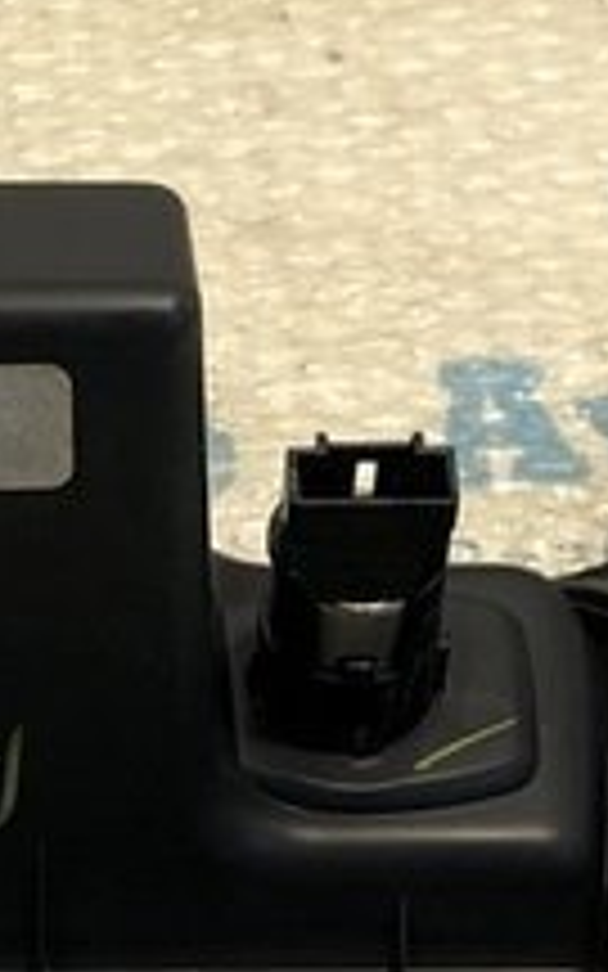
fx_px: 3738
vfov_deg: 14.6
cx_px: 54
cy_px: 904
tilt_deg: -53.7
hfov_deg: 9.3
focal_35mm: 141
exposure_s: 1/33
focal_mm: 4
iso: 32
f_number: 1.8
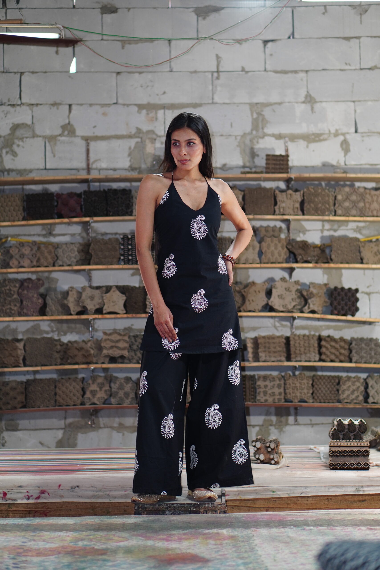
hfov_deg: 18.2
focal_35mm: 75
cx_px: 190
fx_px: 1187
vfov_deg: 27.0
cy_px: 285
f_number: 2
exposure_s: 1/160
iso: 250
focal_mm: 50
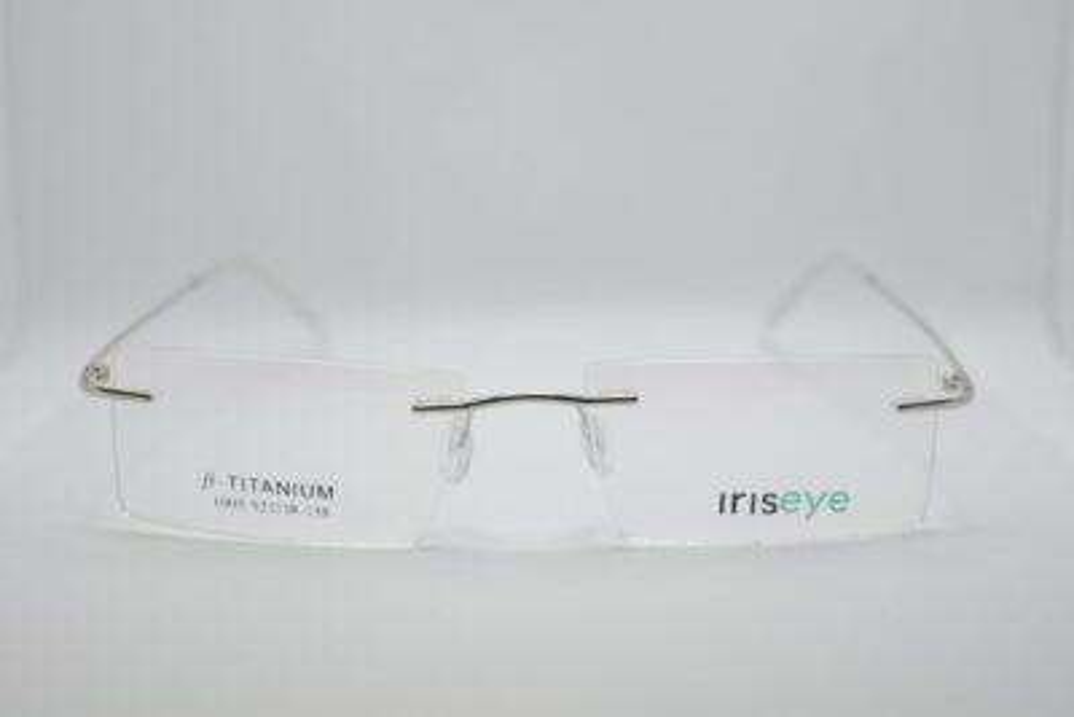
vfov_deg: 20.2
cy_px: 358
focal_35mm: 68
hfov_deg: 29.9
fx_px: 2014
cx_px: 537
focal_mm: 45
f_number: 5.6
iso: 250
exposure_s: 1/125
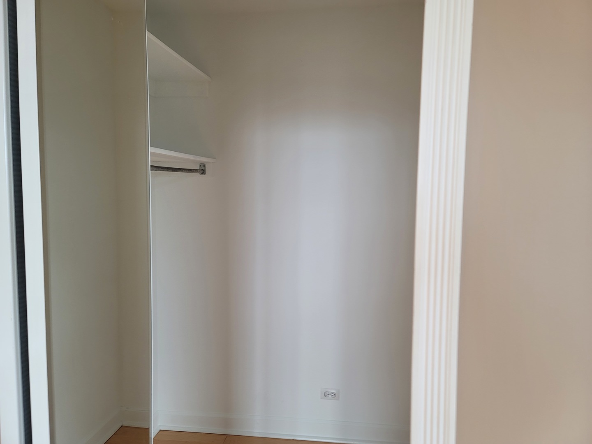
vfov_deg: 54.9
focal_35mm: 25
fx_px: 428
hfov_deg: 69.4
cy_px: 222
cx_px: 296
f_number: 1.8
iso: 100
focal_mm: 7
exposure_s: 1/100
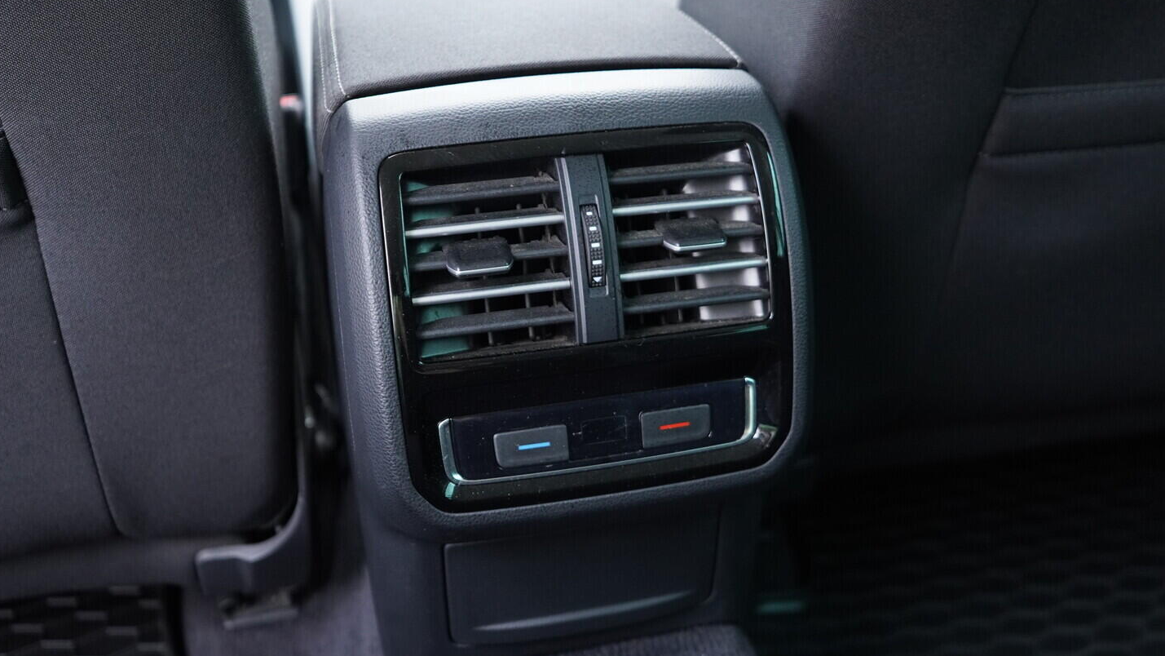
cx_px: 579
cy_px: 341
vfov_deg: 31.2
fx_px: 1174
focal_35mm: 38
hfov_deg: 52.8
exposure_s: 1/40
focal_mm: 24
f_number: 2.8
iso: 1250
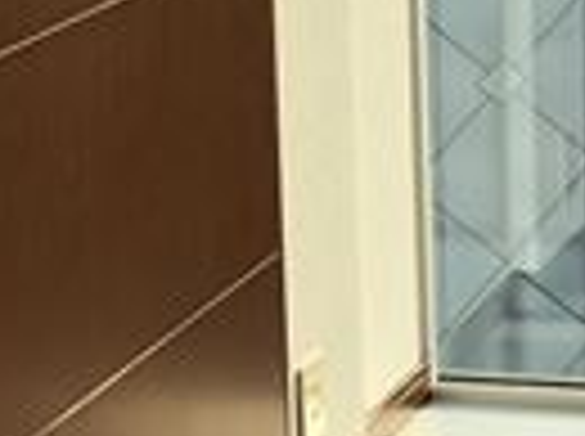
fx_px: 2328
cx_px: 1026
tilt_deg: -6.9
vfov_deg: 10.2
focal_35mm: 138
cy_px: -319
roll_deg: +0.4
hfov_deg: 13.1
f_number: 1.8
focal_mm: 3.99
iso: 20
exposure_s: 1/623
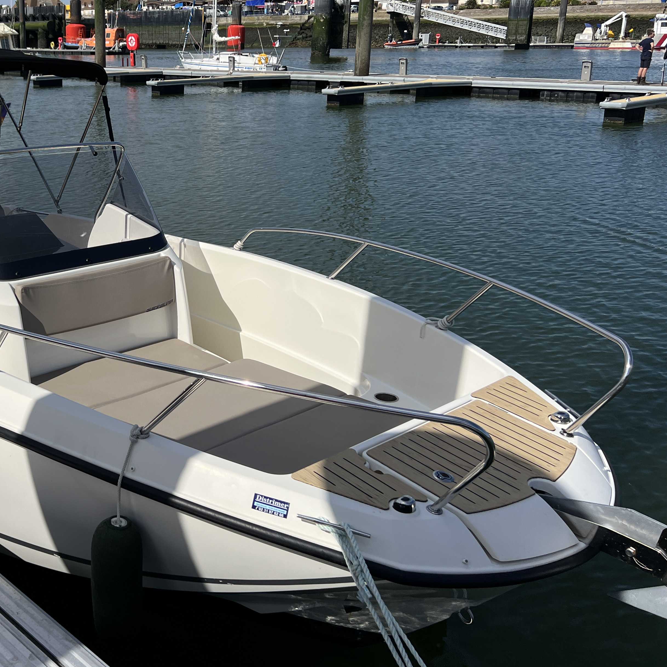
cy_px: 256
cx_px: 118
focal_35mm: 38
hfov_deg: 41.6
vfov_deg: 43.6
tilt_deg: -15.4
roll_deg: +0.8
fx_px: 828
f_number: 1.5
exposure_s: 1/8696
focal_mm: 5.7
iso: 50
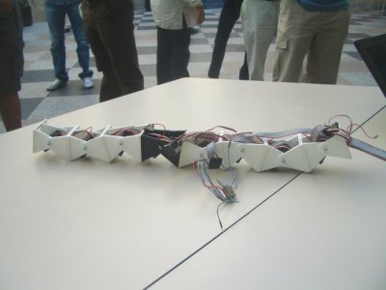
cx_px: 193
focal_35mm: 35
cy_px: 145
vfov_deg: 40.7
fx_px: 390
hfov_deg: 52.6
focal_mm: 5.8
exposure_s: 1/100
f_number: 2.6
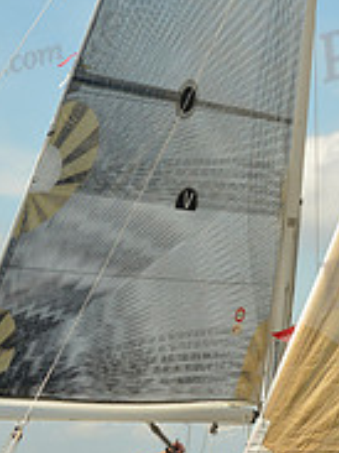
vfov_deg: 9.3
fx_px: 2785
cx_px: 193
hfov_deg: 7.0
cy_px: 410
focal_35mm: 213
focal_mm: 70
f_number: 6.3
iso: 320
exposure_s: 1/1250
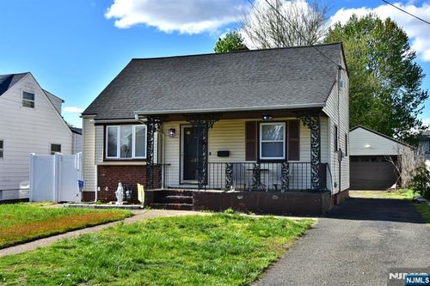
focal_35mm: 36
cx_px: 215
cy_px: 143
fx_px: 430
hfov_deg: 53.1
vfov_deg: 36.8
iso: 400
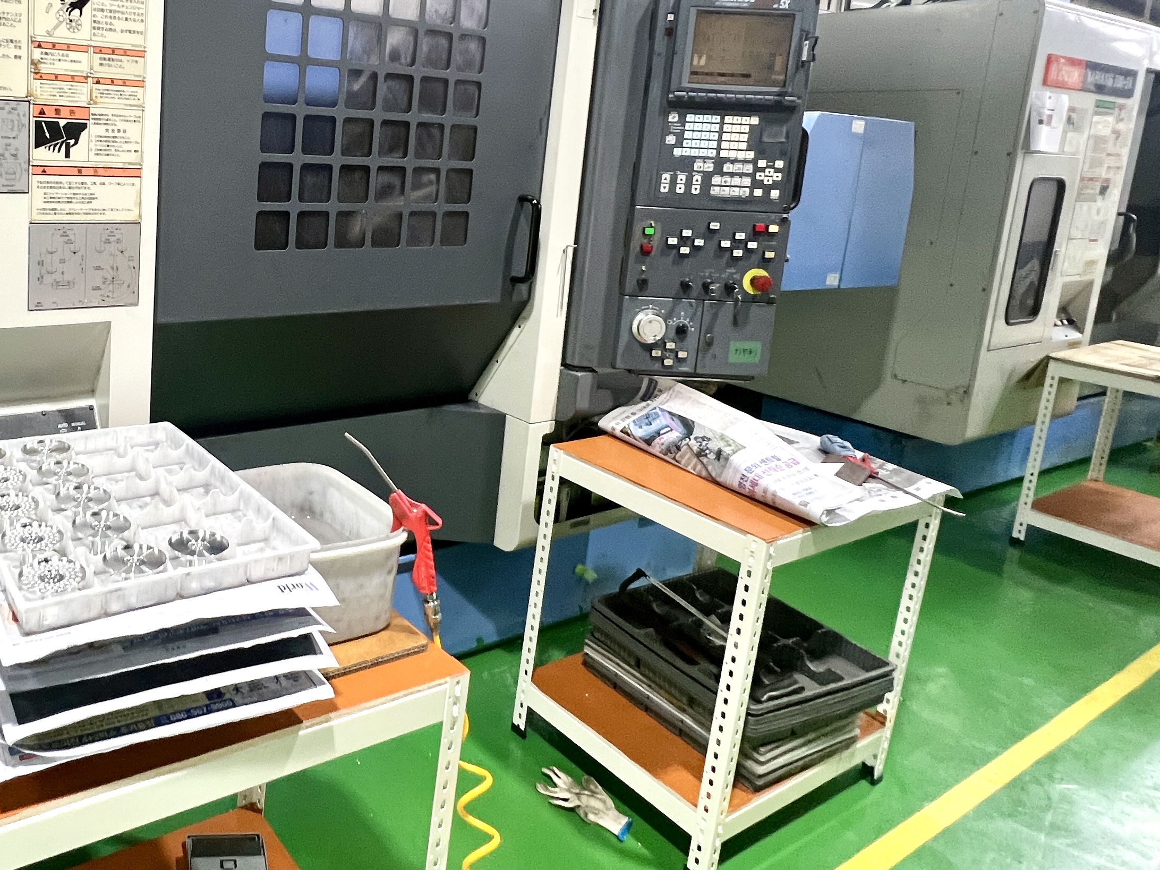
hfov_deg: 65.2
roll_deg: -3.3
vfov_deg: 55.3
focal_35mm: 24
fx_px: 804
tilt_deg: -11.1
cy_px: 272
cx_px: 233
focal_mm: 1.57
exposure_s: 1/99
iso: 200
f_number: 1.8
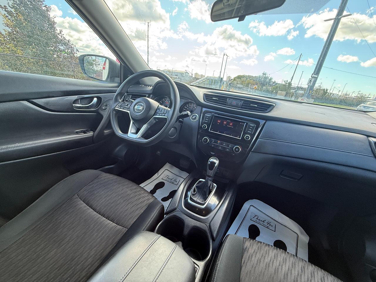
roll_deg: -6.9
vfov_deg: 85.7
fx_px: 152
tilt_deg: -23.0
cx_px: 188
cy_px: 141
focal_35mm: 14
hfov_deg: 102.1
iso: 125
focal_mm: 2.22
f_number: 2.2
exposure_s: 1/99
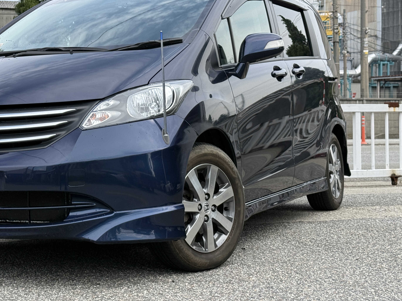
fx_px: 824
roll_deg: +0.0
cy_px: 91
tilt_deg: +1.5
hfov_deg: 27.1
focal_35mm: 71
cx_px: 117
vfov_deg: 20.6
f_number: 1.78
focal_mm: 6.76
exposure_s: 1/2865
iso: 80
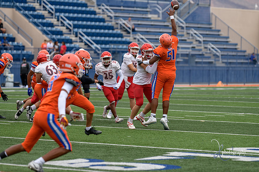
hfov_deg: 10.5
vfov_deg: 7.0
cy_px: 86
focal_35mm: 195
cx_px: 130
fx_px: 1403
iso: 400
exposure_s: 1/1000
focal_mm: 195
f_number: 3.5
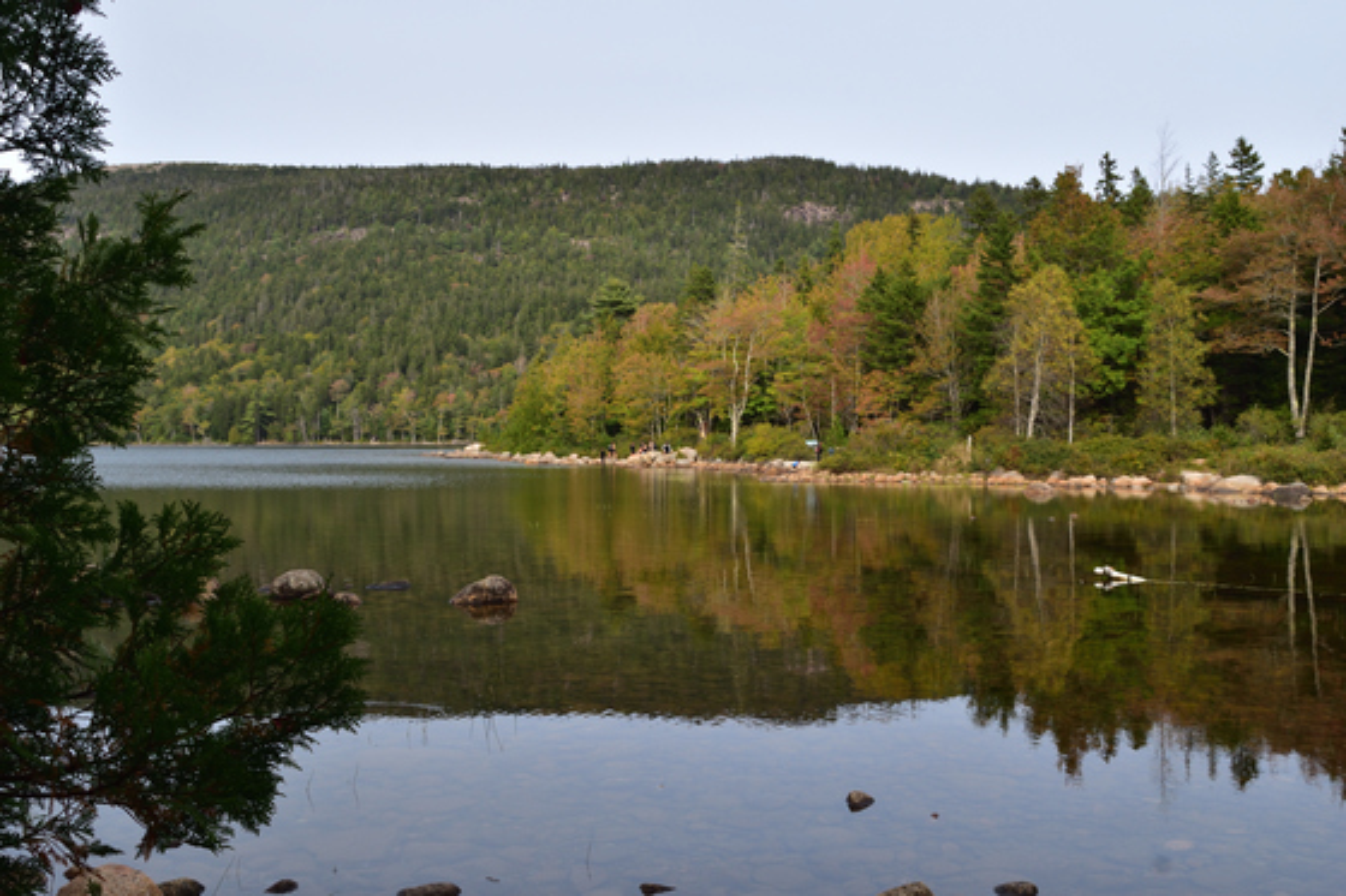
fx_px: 1402
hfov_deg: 51.3
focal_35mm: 38
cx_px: 673
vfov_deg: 35.5
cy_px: 448
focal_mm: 25
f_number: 9
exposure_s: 1/160
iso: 220
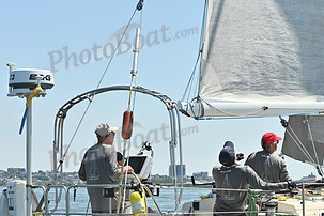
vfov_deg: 10.2
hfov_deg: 15.2
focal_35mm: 134
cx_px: 254
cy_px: 184
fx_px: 1206
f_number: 9
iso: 320
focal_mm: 70
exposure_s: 1/1000
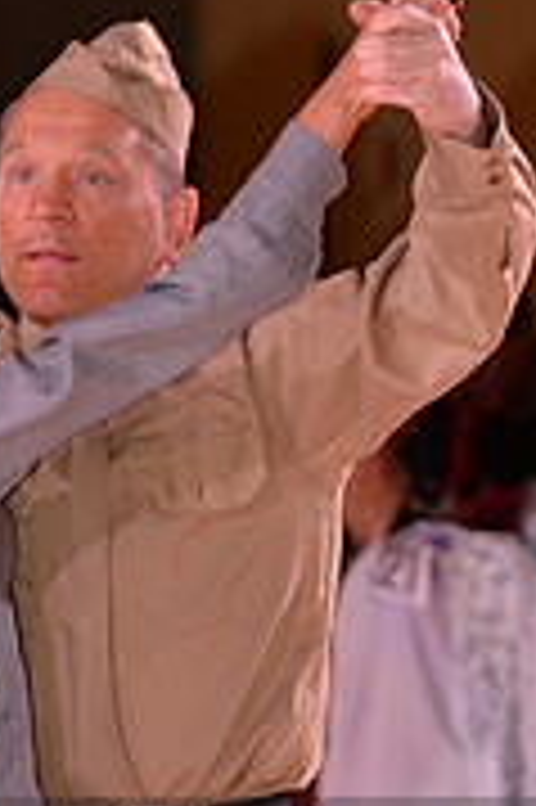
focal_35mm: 567
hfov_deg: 2.4
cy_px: 950
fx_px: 12687
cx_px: 2
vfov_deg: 3.6
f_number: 5.6
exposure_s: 1/250
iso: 1000
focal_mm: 175
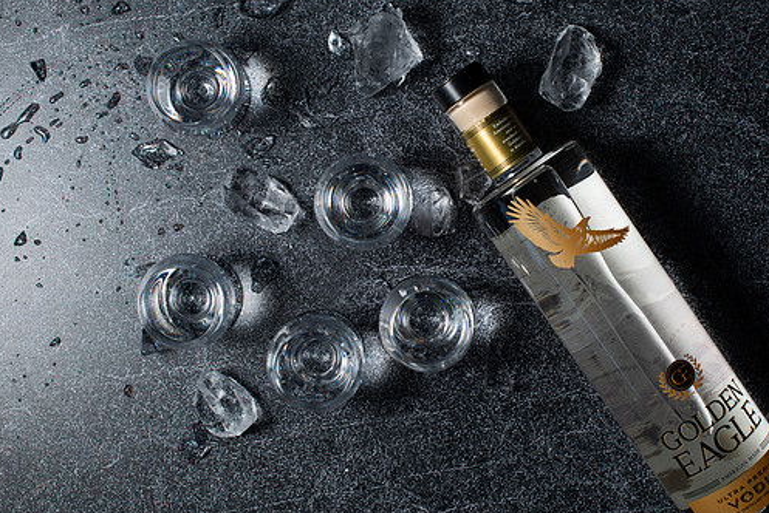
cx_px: 447
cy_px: 235
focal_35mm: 60
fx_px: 1282
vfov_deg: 22.6
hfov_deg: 33.3
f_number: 5.6
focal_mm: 50
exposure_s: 1/200
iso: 200
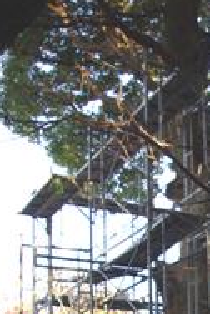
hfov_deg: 17.5
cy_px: 362
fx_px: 665
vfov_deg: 24.5
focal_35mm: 76
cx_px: 208
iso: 100
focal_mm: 20
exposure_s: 1/60
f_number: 4.5
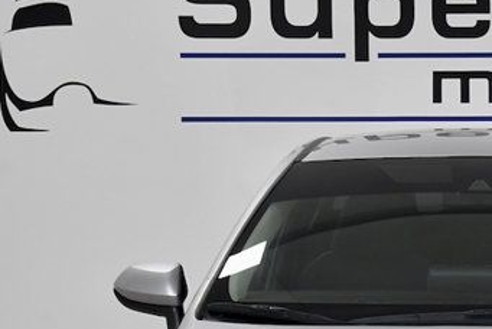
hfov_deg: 16.7
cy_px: 370
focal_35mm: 120
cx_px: 496
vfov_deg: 11.3
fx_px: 1641
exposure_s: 1/640
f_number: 5.6
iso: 1250
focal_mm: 27
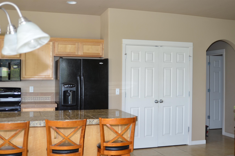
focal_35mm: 42
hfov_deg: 46.5
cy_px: 78
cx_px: 118
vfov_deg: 31.7
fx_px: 274
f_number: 4
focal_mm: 28
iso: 250
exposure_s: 1/60
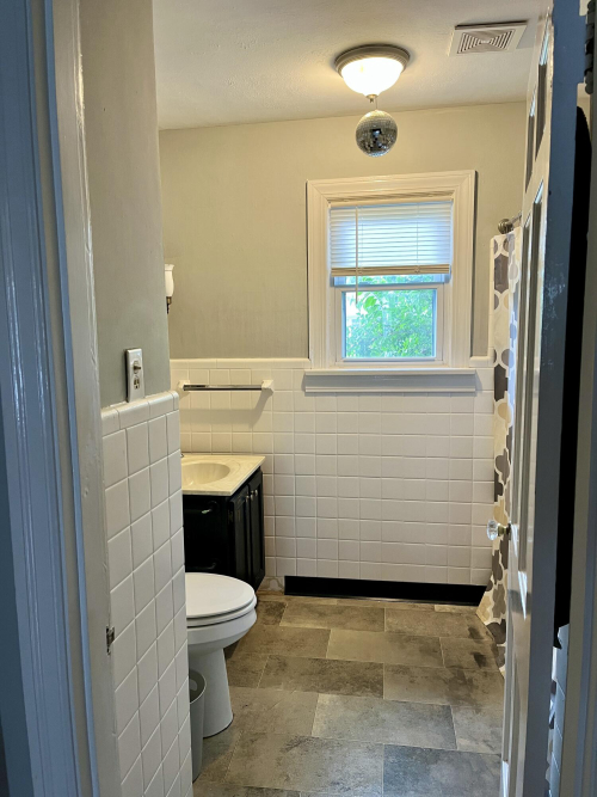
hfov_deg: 53.0
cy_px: 398
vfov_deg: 67.3
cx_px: 298
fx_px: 598
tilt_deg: -6.3
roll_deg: +2.5
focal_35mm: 26
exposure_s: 1/60
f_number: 1.6
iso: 160
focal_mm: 5.1
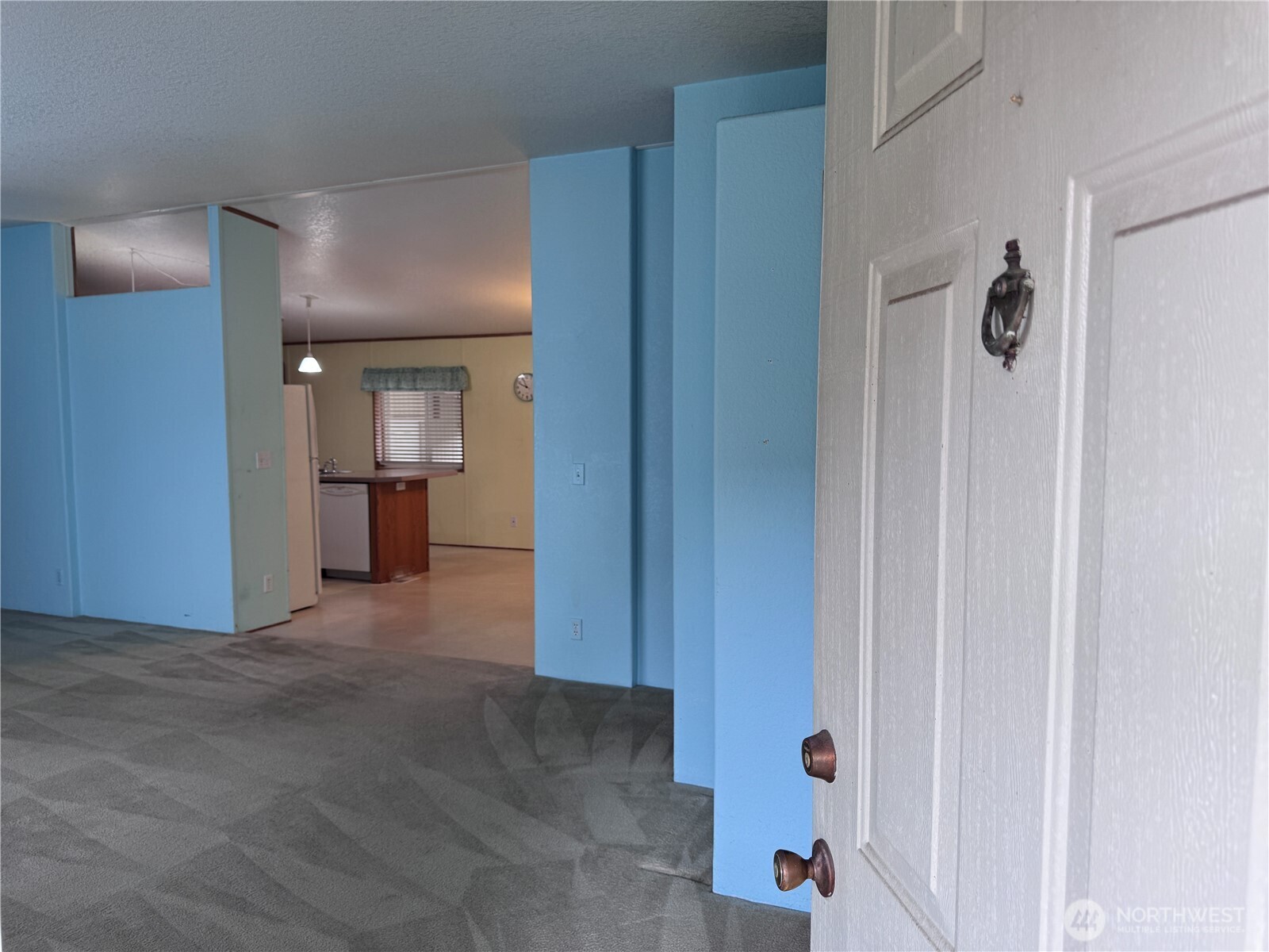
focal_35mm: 24
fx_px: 880
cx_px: 634
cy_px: 476
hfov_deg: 71.6
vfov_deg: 56.8
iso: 80
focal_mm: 6.76
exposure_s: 1/120
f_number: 1.78
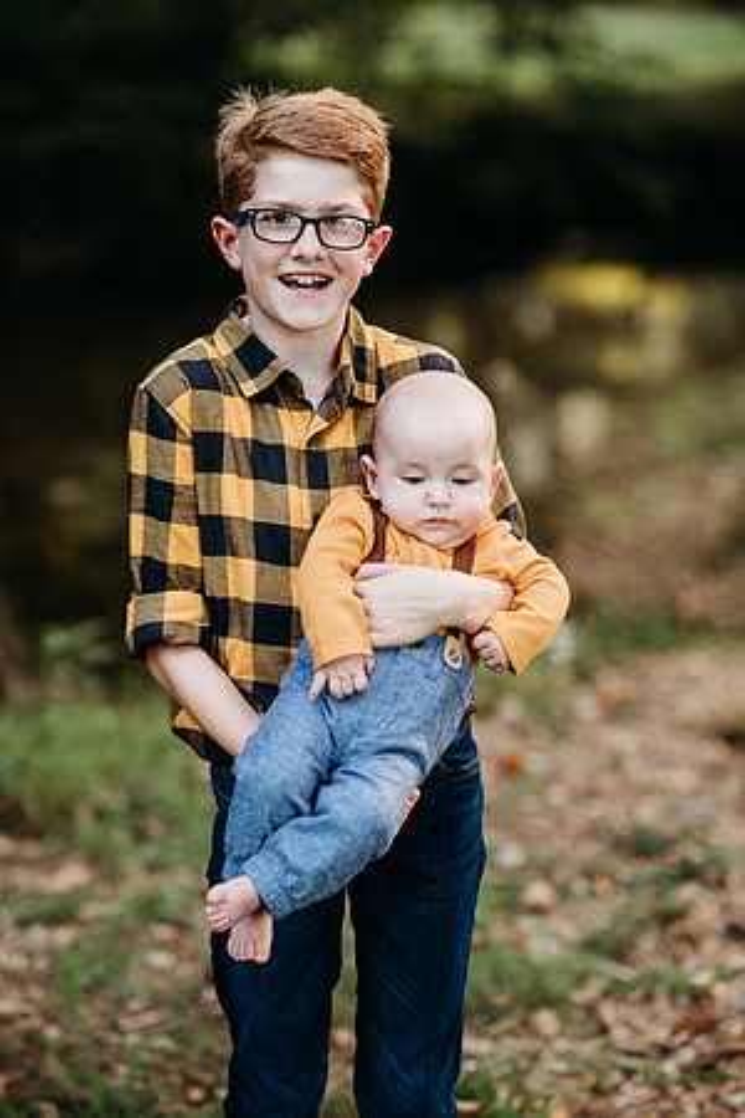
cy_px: 559
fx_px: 2638
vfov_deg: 23.9
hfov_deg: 16.1
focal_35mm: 85
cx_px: 372
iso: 125
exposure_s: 1/200
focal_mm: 85
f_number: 2.2
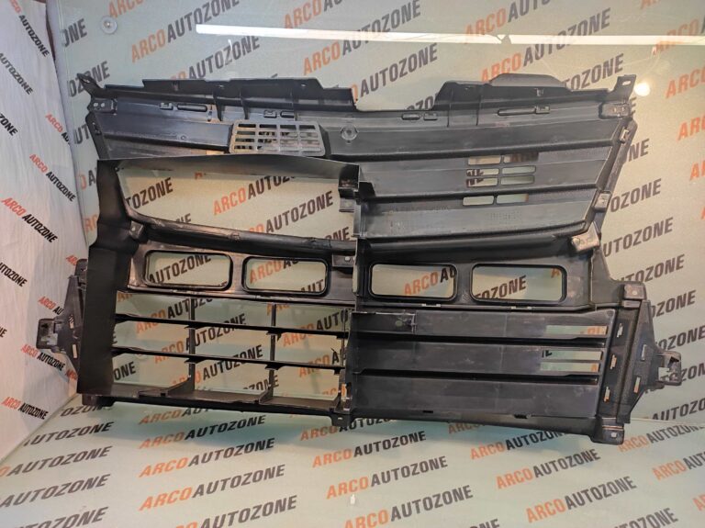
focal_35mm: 17
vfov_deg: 74.7
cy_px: 264
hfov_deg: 91.1
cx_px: 352
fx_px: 346
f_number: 1.79
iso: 1170
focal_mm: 4.74
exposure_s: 1/33
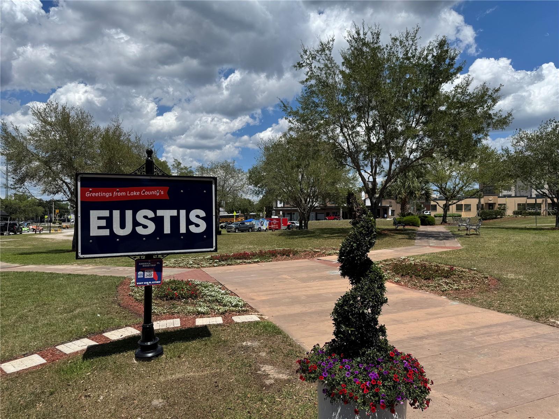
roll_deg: -0.4
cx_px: 280
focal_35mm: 24
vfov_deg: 56.8
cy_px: 210
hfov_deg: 71.6
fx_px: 388
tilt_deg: +0.5
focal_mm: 6.76
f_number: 1.78
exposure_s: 1/6410
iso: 80
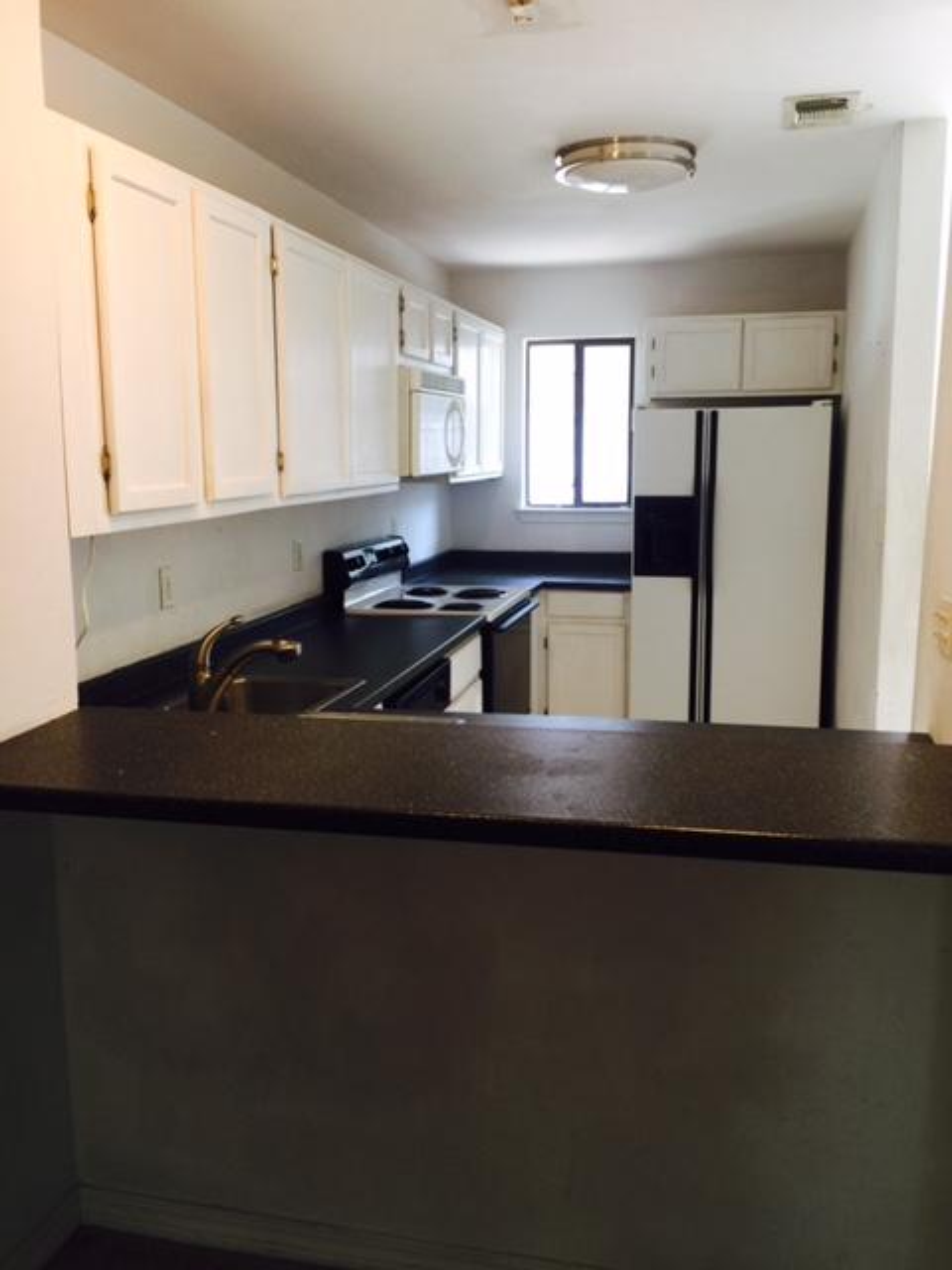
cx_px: 476
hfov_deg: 48.2
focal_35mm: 29
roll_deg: -0.5
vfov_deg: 61.7
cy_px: 635
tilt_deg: -9.2
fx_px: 1063
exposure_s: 1/15
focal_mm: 4.15
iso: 32
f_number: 2.2
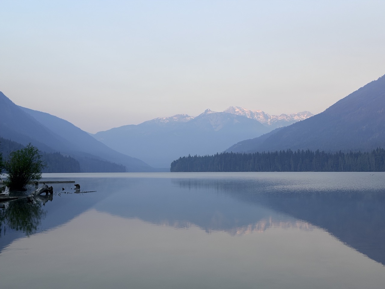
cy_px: 144
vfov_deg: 30.3
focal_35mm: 48
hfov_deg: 39.7
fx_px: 534
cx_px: 192
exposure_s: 1/794
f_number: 1.78
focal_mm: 6.76
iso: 64
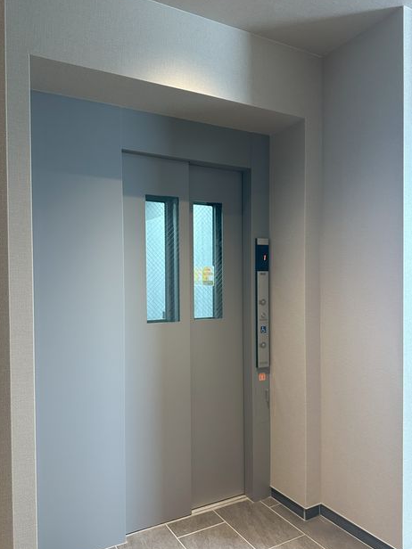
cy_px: 286
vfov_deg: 67.3
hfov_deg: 53.1
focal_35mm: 26
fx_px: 413
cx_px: 199
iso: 400
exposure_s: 1/50
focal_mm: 6.86
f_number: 1.78
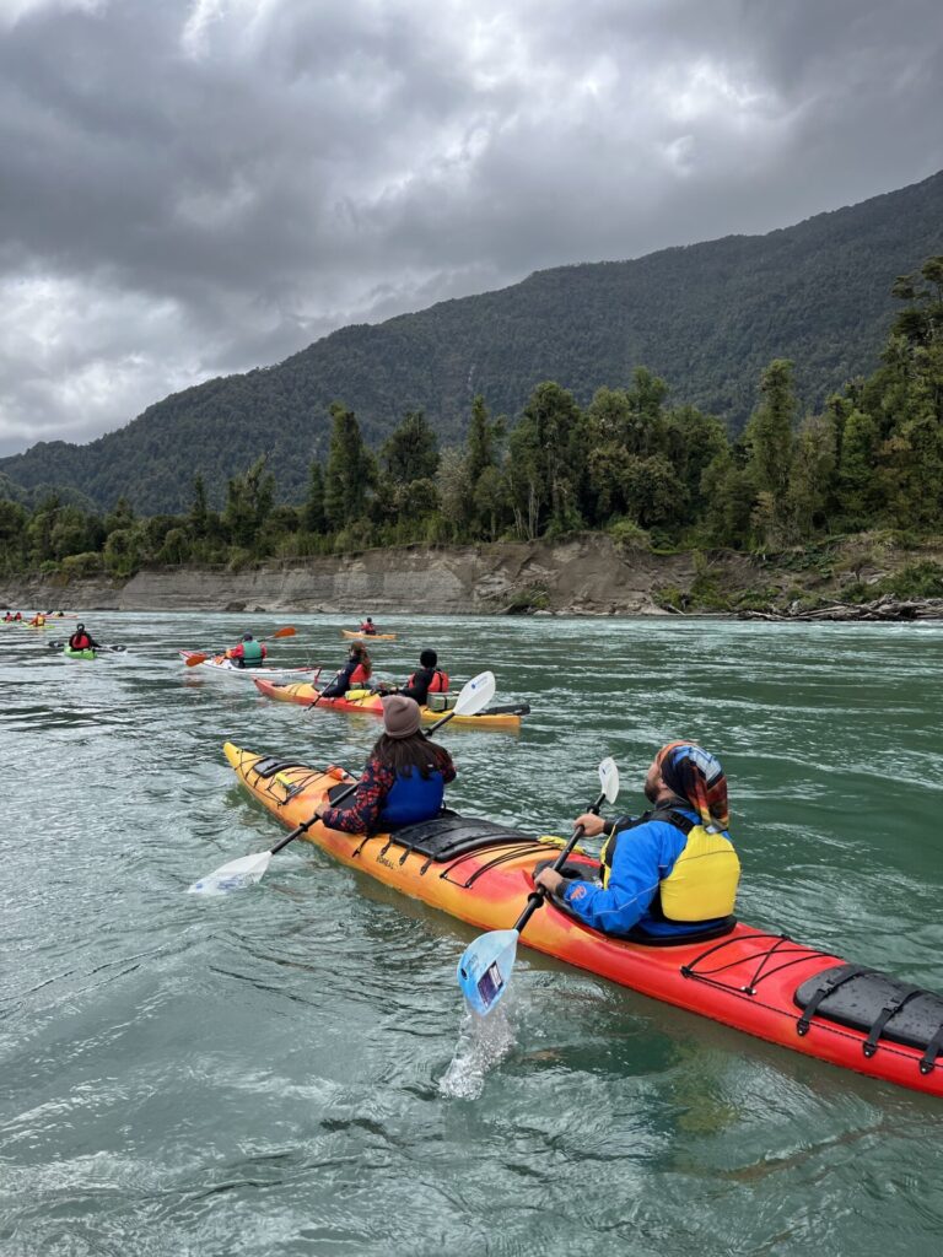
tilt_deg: -1.5
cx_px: 472
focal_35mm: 26
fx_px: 944
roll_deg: +0.3
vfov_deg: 67.3
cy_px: 628
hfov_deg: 53.1
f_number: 1.6
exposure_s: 1/1776
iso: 50
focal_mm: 5.1
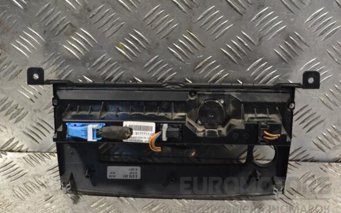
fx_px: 660
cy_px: 109
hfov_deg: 29.0
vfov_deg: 18.3
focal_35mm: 71
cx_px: 169
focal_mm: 46
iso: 3200
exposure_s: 1/250
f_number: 8
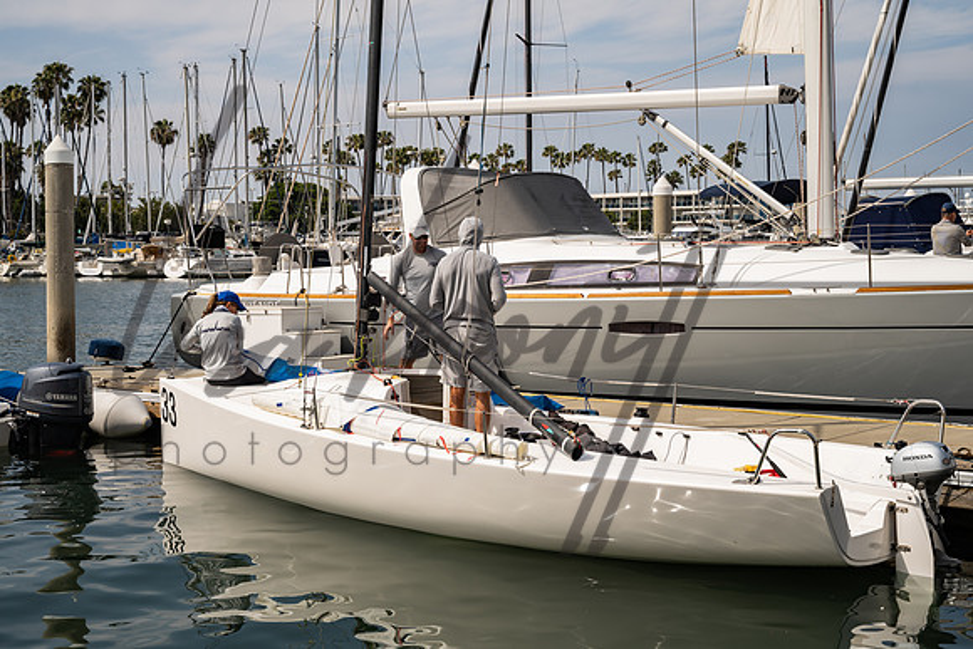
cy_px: 324
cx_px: 486
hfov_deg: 40.3
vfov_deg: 27.5
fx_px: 1325
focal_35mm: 49
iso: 50
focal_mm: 49
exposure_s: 1/125
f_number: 10
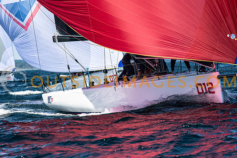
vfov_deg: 3.1
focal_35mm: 450
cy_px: 79
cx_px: 118
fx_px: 2963
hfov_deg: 4.6
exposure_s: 1/2000
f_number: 5
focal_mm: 300
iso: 320
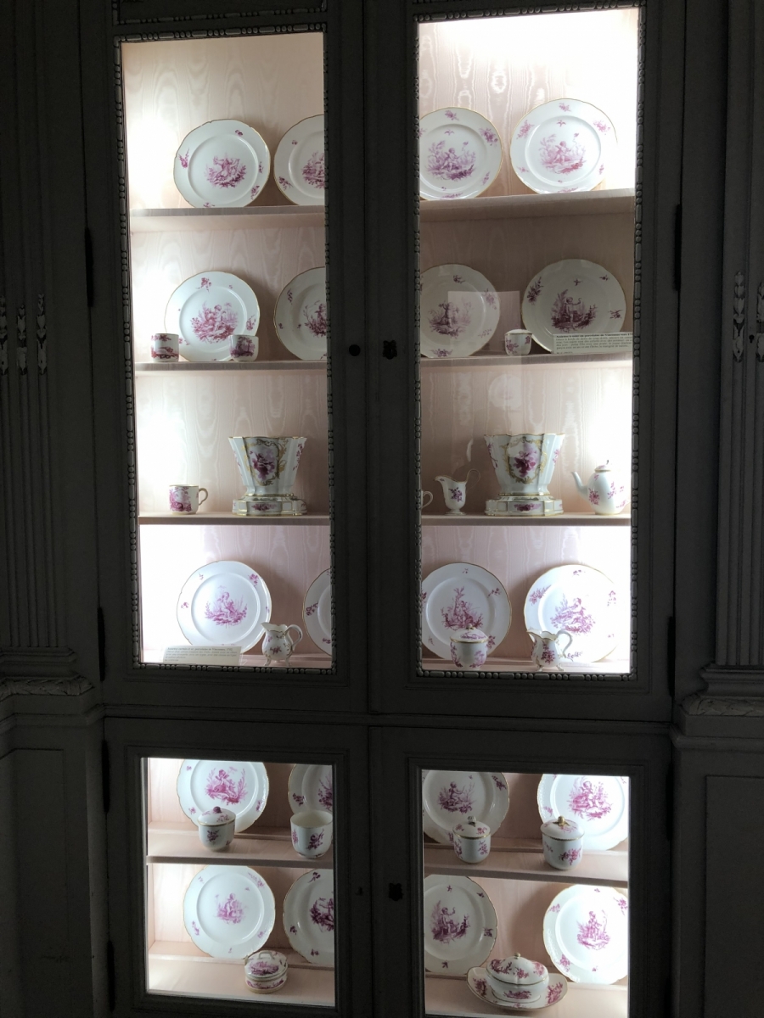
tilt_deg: -2.8
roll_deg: +0.3
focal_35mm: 28
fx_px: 824
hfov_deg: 49.7
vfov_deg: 63.4
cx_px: 382
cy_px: 509
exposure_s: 1/50
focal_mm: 3.99
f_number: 1.8
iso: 25
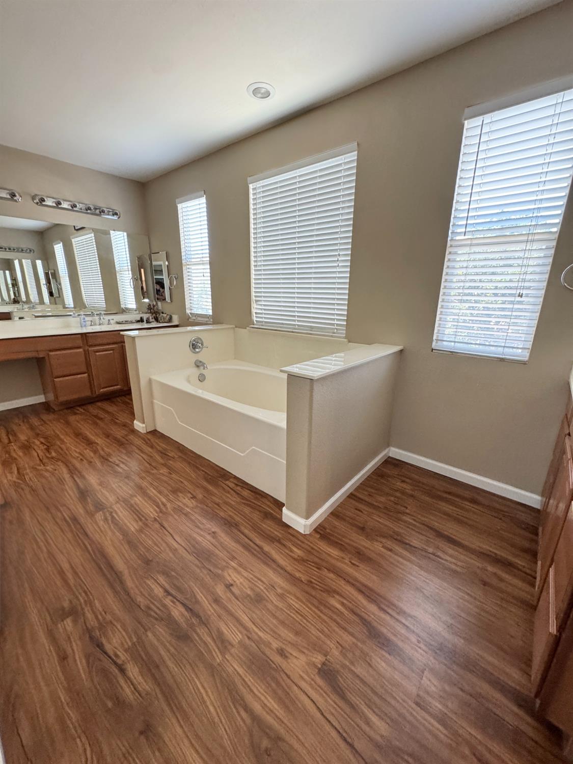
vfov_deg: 102.1
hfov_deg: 85.7
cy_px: 382
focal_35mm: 14
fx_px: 309
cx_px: 286
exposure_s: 1/120
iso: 320
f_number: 2.2
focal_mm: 2.22
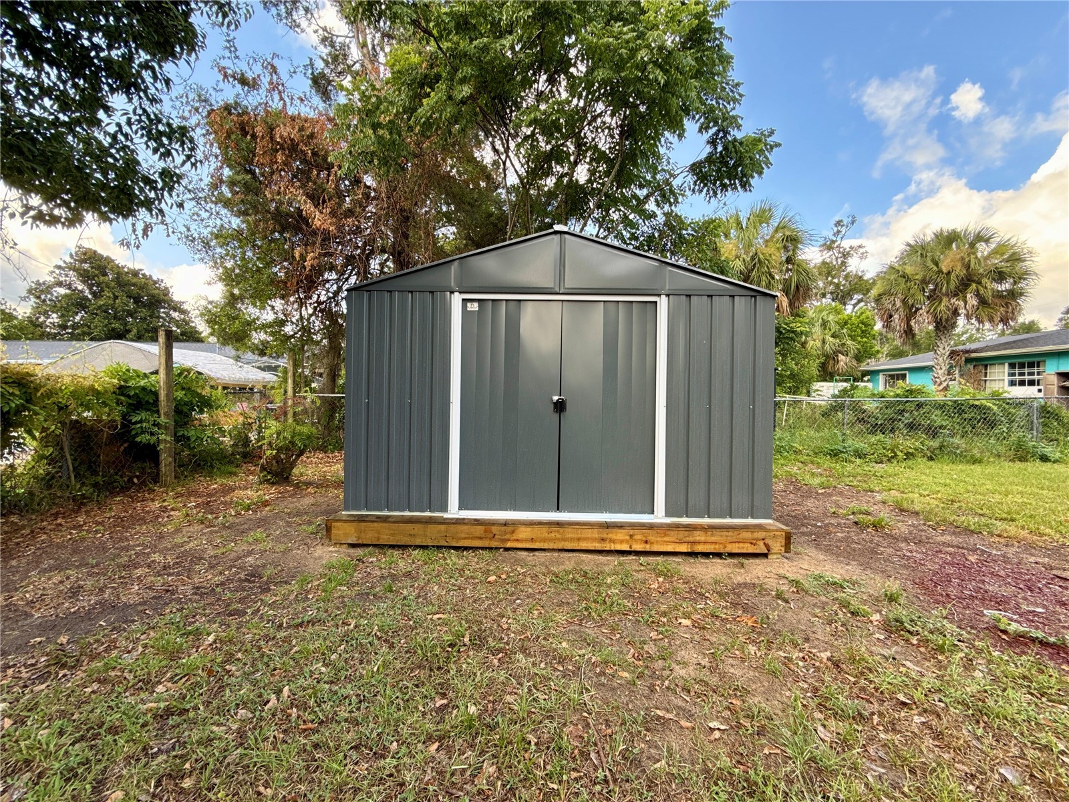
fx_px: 432
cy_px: 401
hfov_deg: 102.1
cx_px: 534
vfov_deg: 85.7
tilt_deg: -0.4
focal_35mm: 14
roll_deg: -0.7
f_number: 2.2
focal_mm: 2.22
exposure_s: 1/131
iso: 64
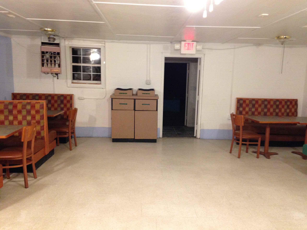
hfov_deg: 55.4
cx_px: 154
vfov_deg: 42.9
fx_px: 293
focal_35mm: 33
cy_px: 115
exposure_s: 1/20
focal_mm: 4.12
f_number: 2.4
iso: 320
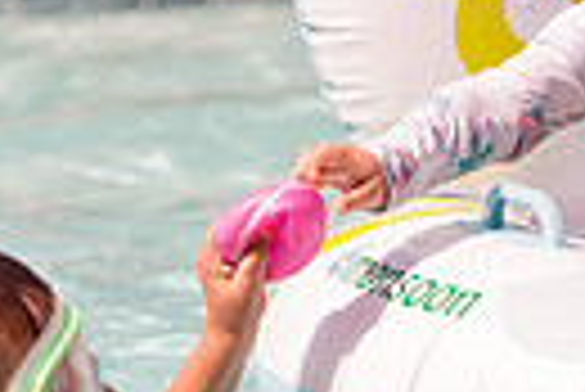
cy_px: 232
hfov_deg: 5.4
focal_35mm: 378
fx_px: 6149
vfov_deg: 3.6
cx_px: 396
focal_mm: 85
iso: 200
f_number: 2.2
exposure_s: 1/6400
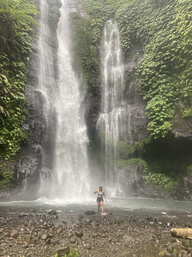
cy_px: 125
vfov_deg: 65.3
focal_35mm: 27
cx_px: 93
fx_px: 200
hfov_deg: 51.3
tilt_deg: +15.8
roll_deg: -2.6
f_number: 1.8
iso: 64
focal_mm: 4.25
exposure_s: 1/122
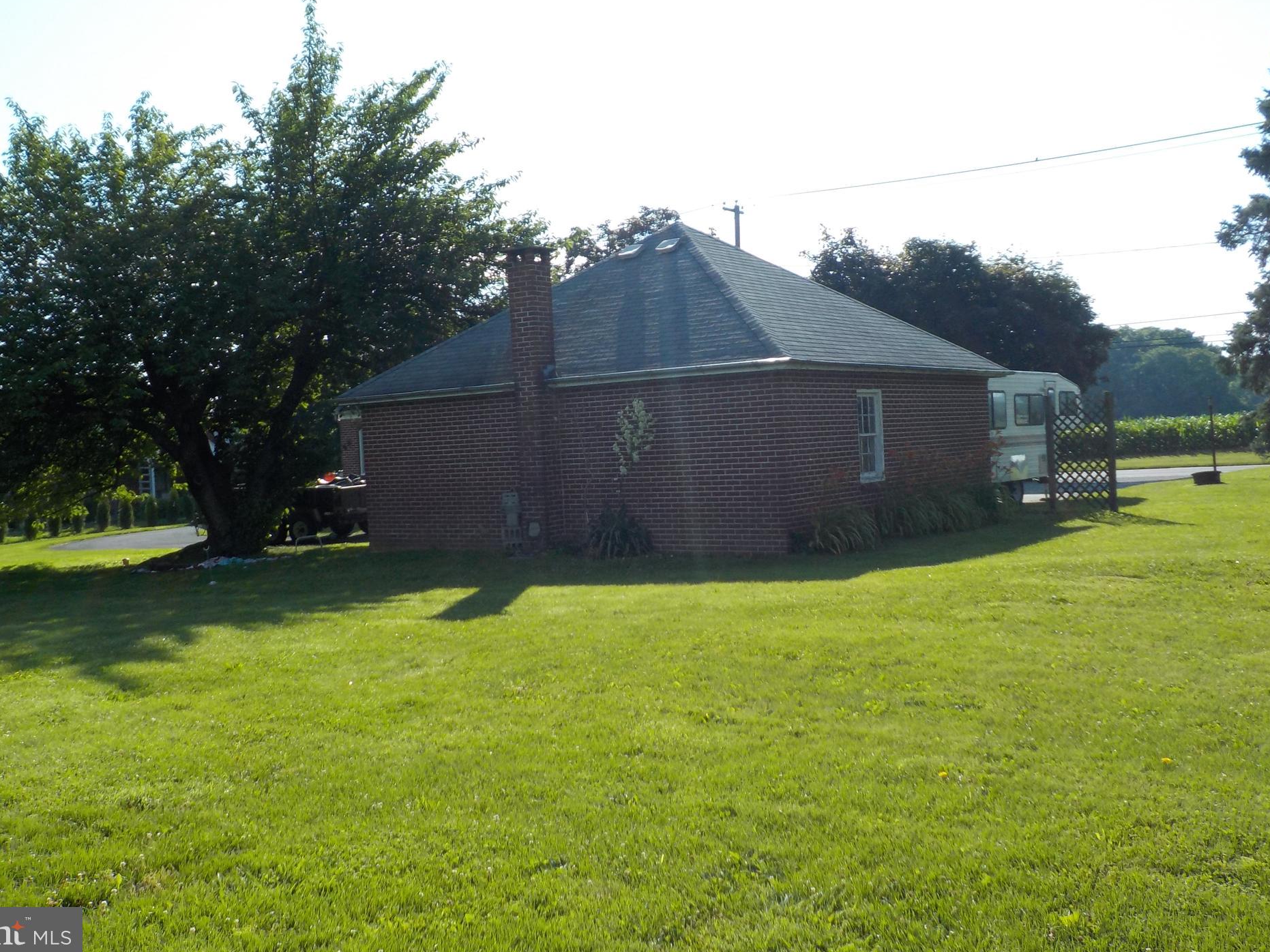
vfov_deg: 42.9
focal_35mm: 33
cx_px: 610
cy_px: 439
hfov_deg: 55.3
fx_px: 1211
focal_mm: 4.1
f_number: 3.3
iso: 125
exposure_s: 1/1000
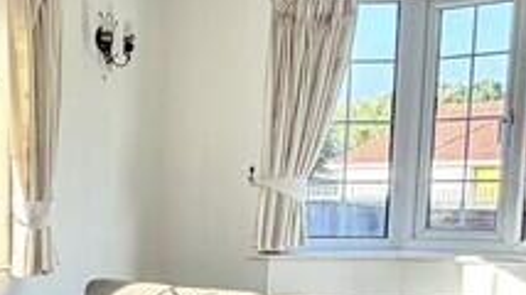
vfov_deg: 15.9
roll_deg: +0.7
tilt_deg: -8.3
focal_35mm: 73
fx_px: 1017
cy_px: 344
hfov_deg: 27.1
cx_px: -17
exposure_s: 1/121
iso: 64
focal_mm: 2.22
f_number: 2.2
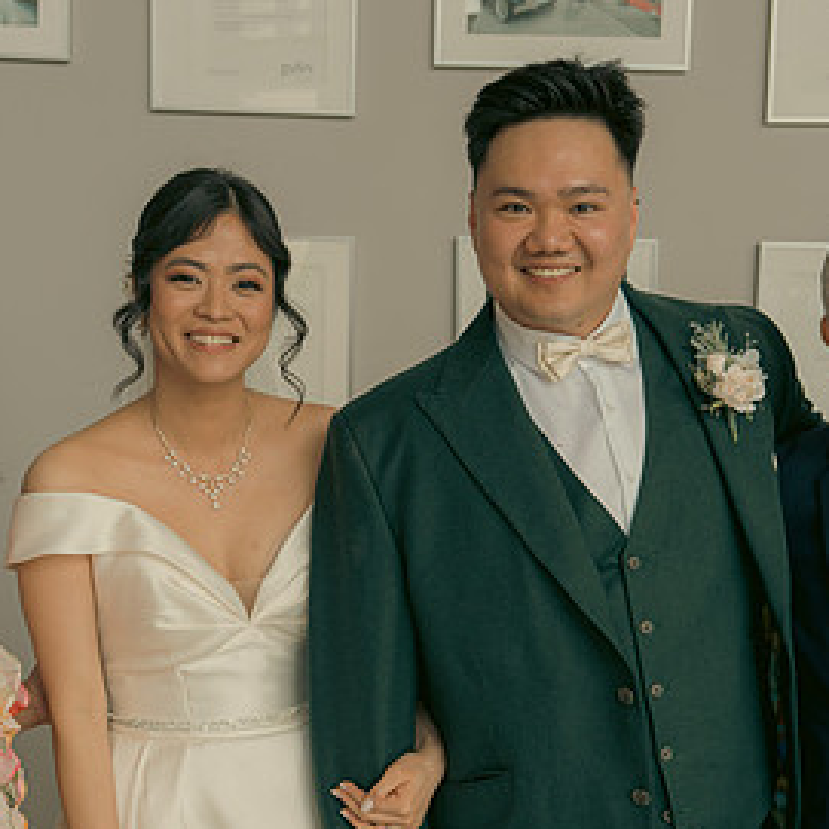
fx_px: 1626
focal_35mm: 60
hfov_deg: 28.6
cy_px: 583
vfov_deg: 28.3
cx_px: 441
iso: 200
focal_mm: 33
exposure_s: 1/160
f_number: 3.5
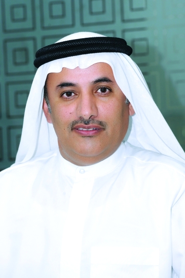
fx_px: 966
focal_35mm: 125
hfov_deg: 10.9
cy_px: 139
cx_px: 92
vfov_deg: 16.4
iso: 400
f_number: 7.1
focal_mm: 125
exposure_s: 1/200
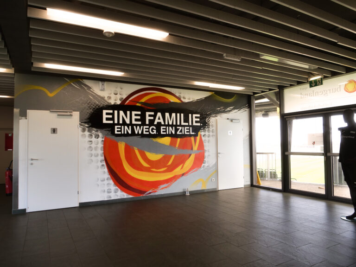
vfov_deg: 56.8
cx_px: 178
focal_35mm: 24
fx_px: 247
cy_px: 134
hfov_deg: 71.6
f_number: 3.5
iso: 200
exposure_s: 1/200
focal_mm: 12
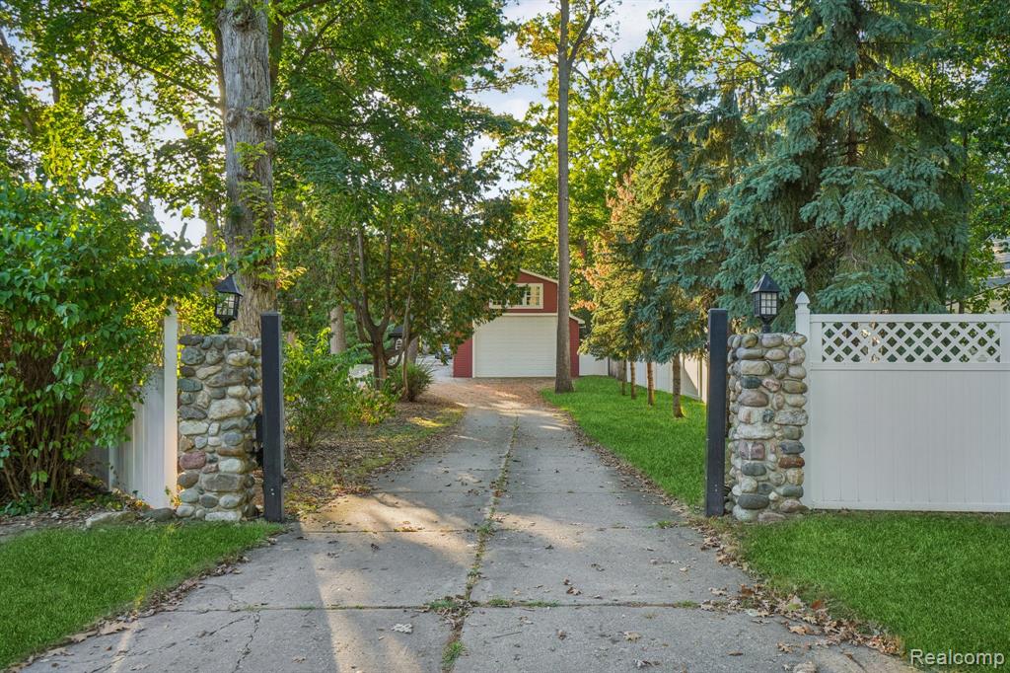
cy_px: 336
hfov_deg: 67.4
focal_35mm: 27
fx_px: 757
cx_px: 505
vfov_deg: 47.9
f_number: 8
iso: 200
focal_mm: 18
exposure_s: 1/30
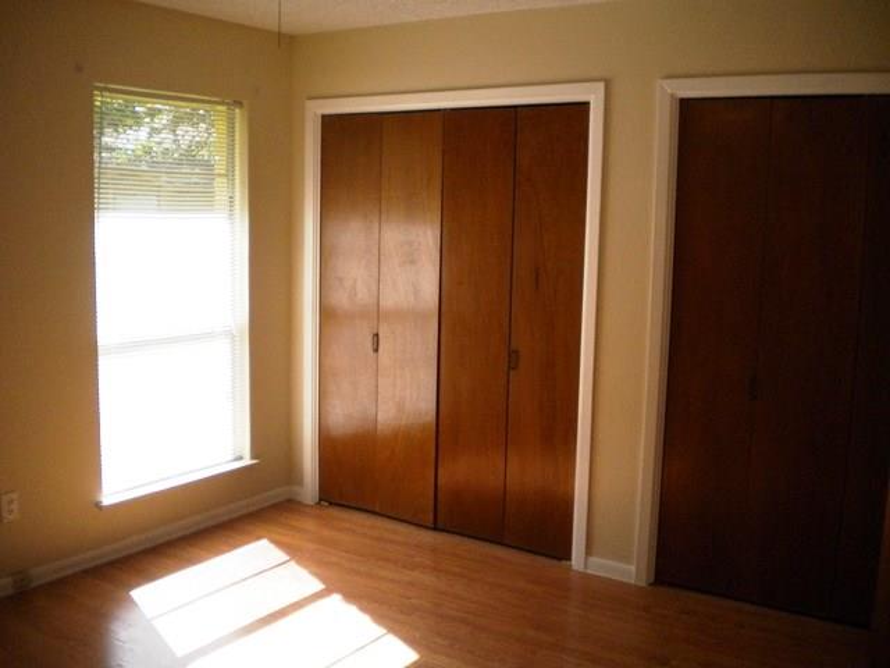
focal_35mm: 35
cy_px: 334
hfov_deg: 52.6
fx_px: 900
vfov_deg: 40.7
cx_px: 445
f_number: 3.1
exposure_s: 1/500
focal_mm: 6.3
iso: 374
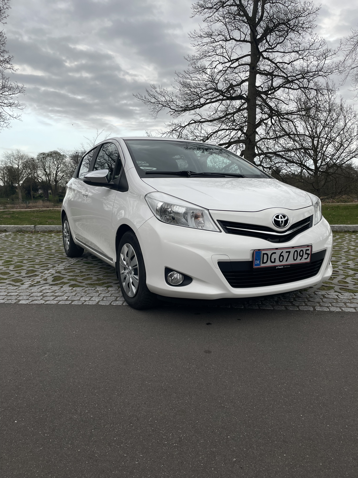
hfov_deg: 53.1
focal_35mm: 26
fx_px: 359
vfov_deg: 67.3
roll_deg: +0.5
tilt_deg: -6.7
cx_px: 179
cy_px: 239
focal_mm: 4.2
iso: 32
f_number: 1.6
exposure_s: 1/142
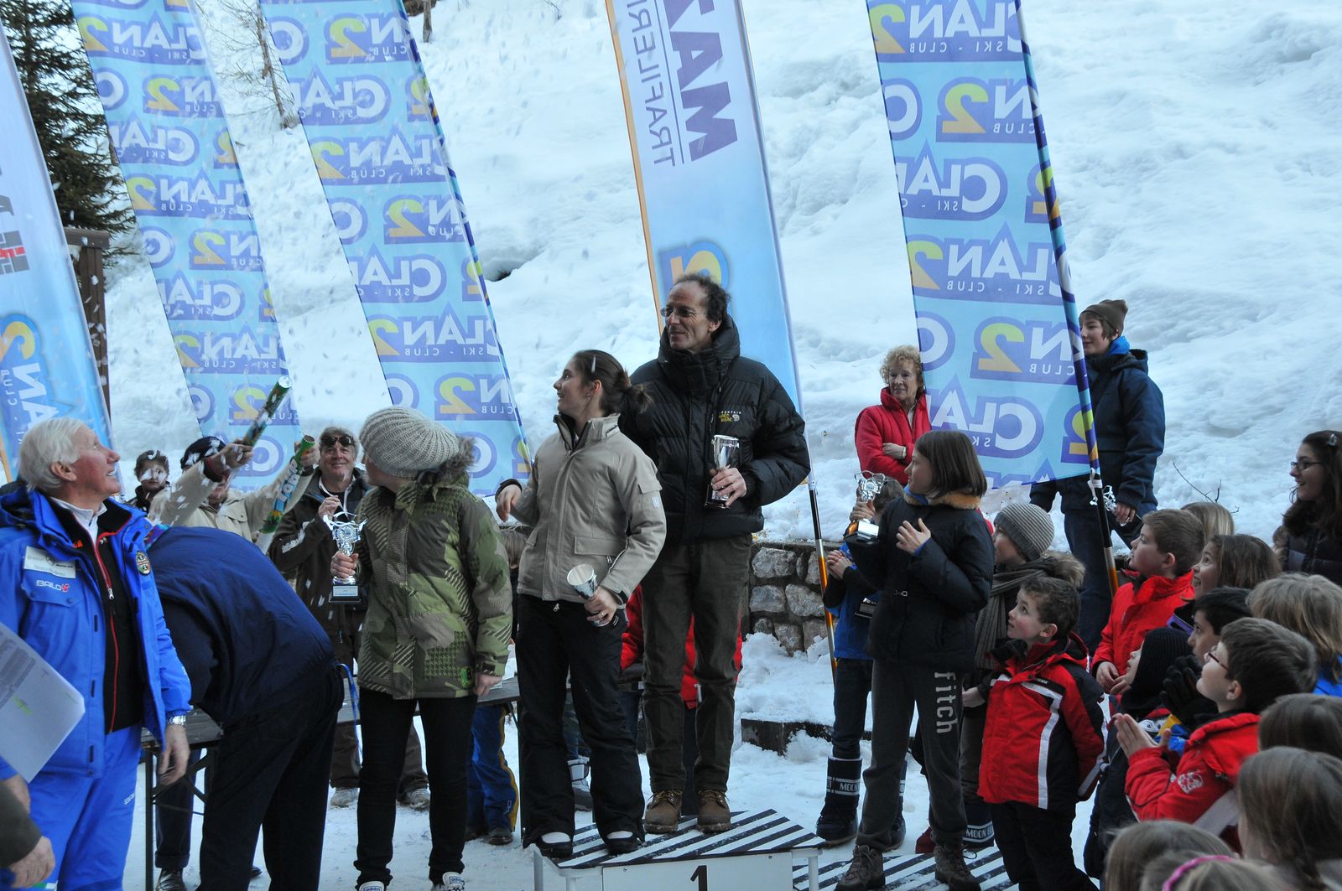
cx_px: 671
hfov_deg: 37.9
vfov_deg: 25.7
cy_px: 446
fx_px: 1955
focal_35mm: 52
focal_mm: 35
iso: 640
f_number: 6.3
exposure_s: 1/60
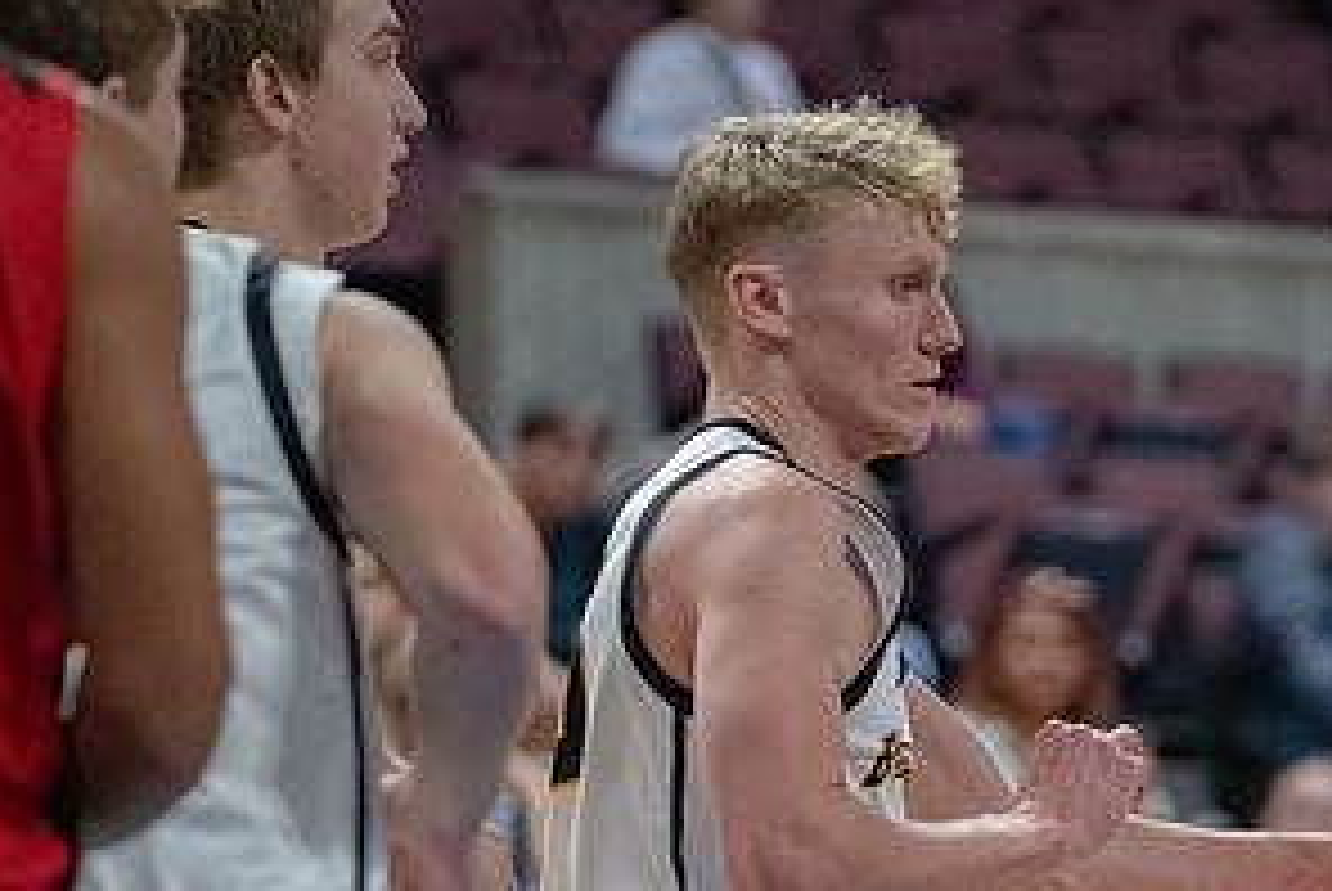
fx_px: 15962
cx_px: 1399
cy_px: 868
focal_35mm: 431
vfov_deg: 3.2
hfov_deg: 4.8
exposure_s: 1/1000
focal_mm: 171
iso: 12800
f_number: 4
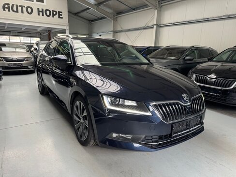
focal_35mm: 24
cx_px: 118
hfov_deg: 71.6
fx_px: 164
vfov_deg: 56.8
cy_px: 88
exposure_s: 1/60
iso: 250
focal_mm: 6.76
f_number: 1.78
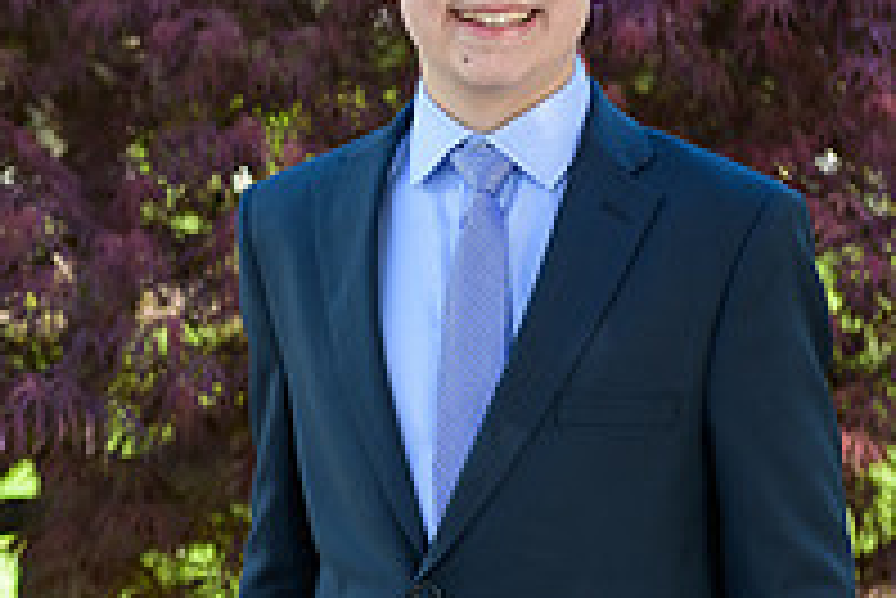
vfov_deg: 8.1
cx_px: 113
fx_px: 4209
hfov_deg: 12.1
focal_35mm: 169
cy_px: 344
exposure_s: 1/500
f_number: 3.2
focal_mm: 58
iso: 250
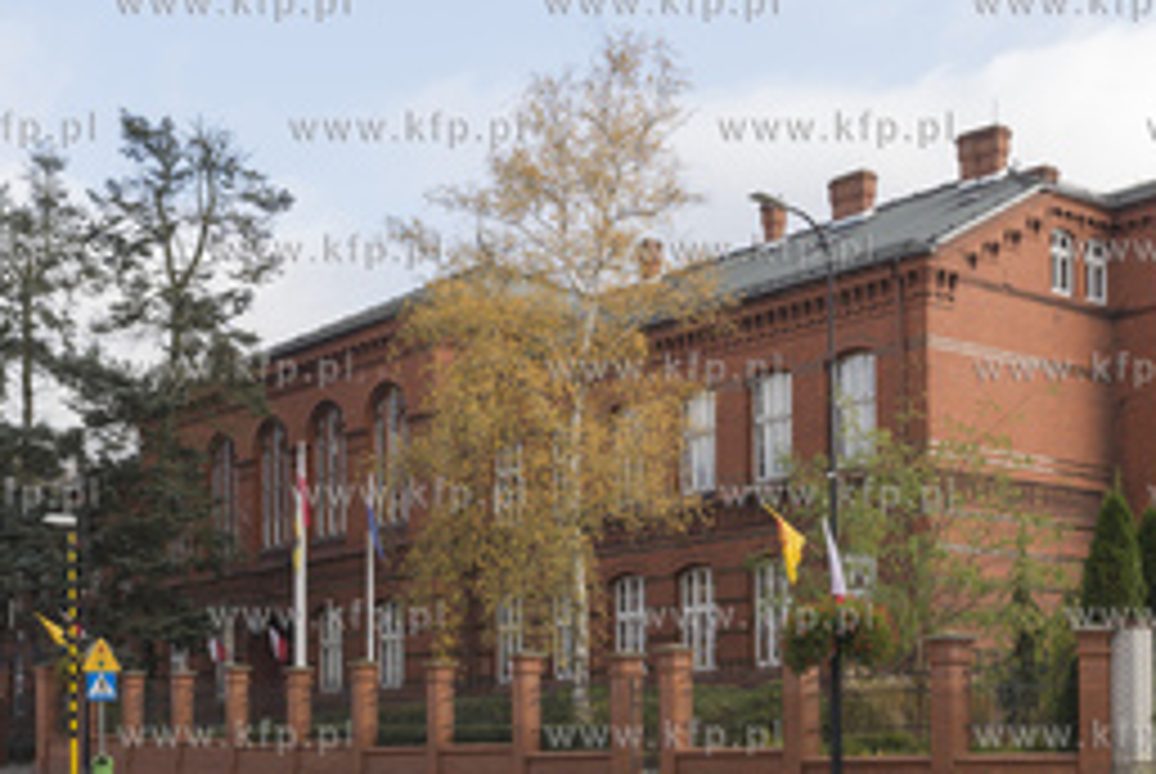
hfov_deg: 35.6
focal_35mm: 56
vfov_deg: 24.1
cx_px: 567
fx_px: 1800
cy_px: 556
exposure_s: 1/640
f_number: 4.5
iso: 400
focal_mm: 36
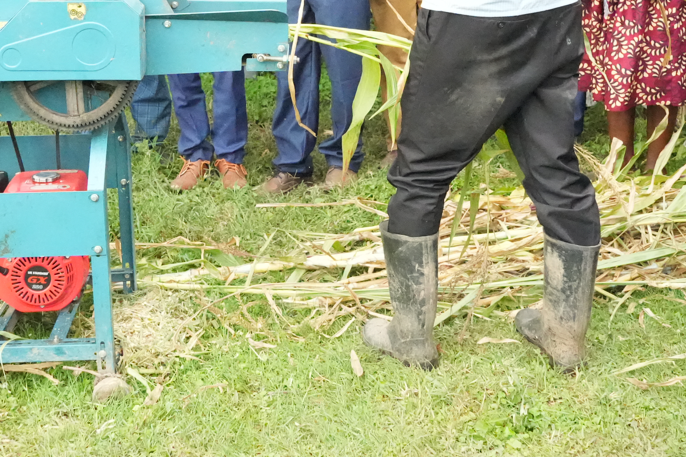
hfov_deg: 31.4
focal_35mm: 64
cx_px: 286
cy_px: -20
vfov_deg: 20.4
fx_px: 1219
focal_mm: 28
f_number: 6.3
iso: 25600
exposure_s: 1/8000
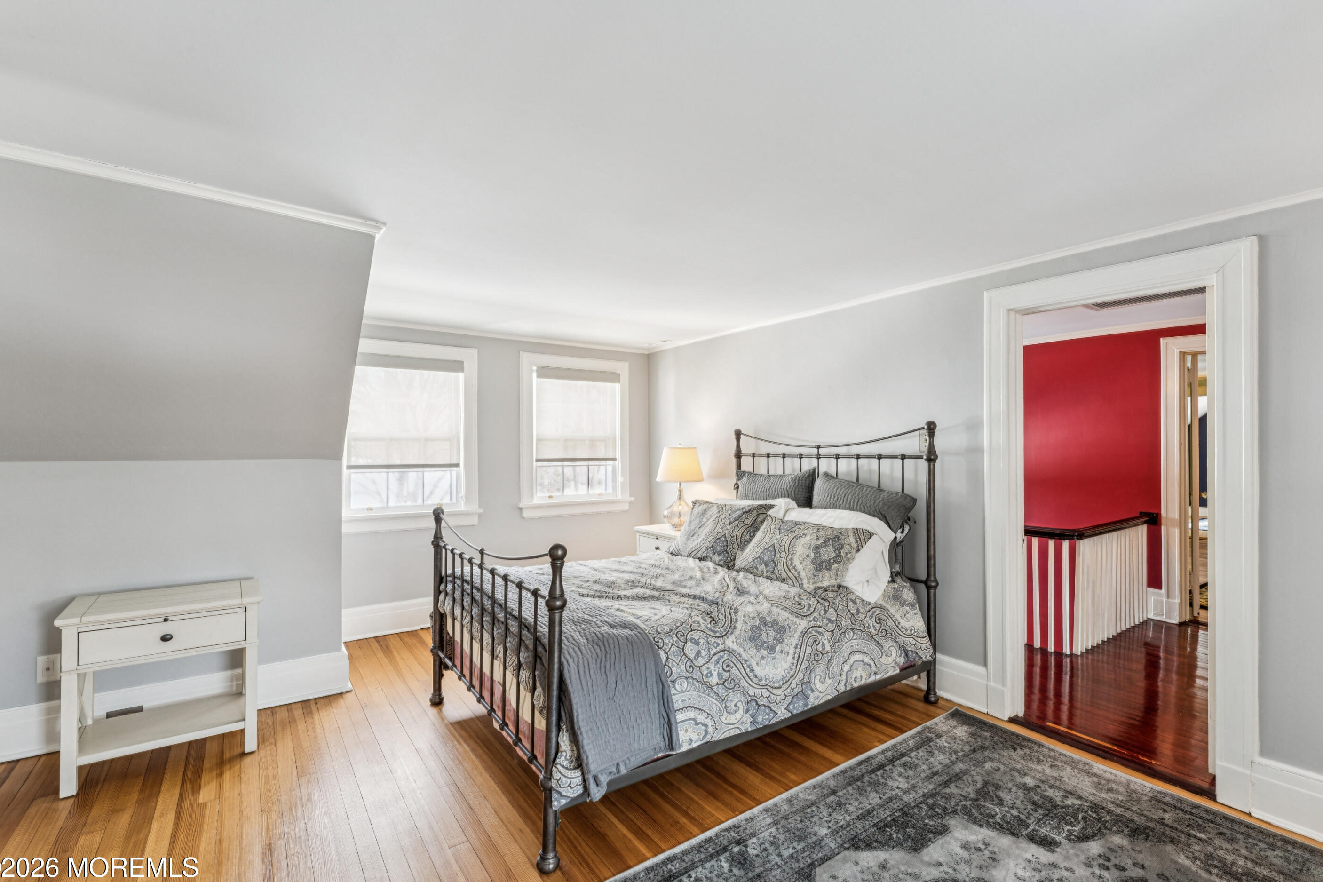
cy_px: 440
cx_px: 684
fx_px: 596
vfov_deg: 73.0
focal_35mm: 16
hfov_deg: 95.9
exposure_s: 1/2.5
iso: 400
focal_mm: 15.2
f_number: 13
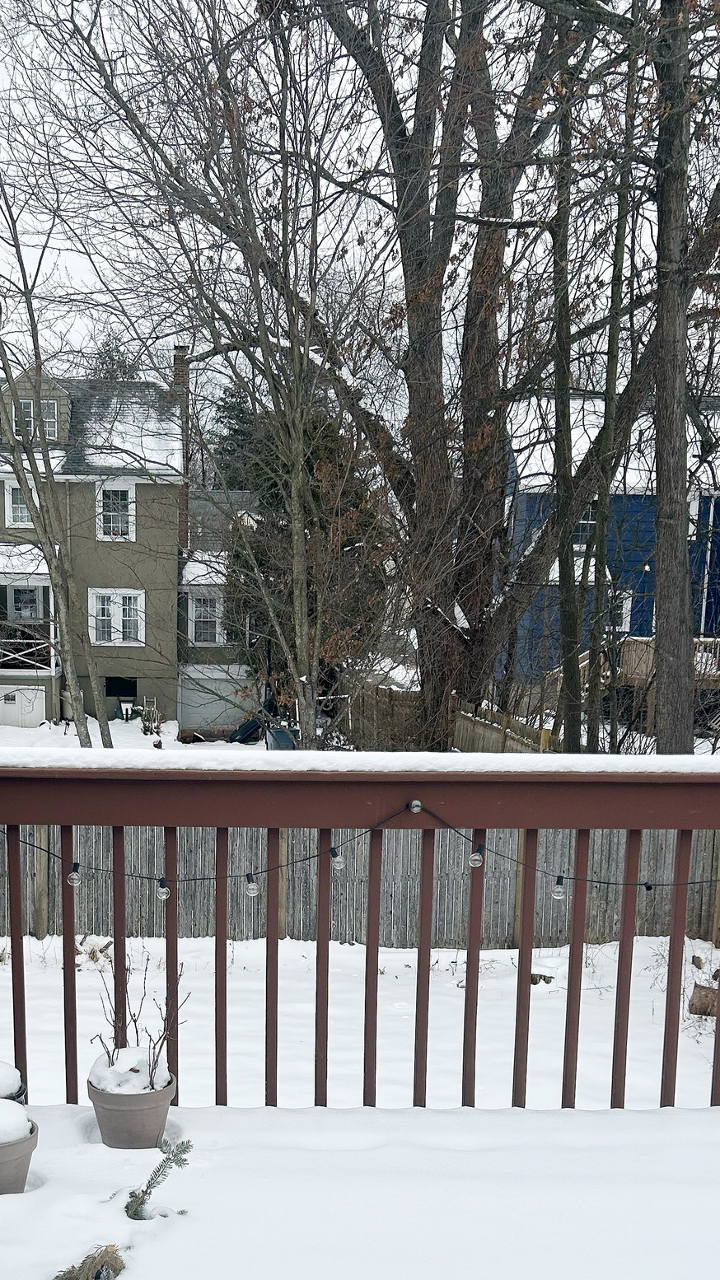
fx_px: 1426
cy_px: 930
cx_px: 227
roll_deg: -0.3
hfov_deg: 28.1
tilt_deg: -11.7
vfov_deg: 46.9
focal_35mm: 42
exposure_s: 1/2123
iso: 50
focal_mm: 5.7
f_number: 1.5
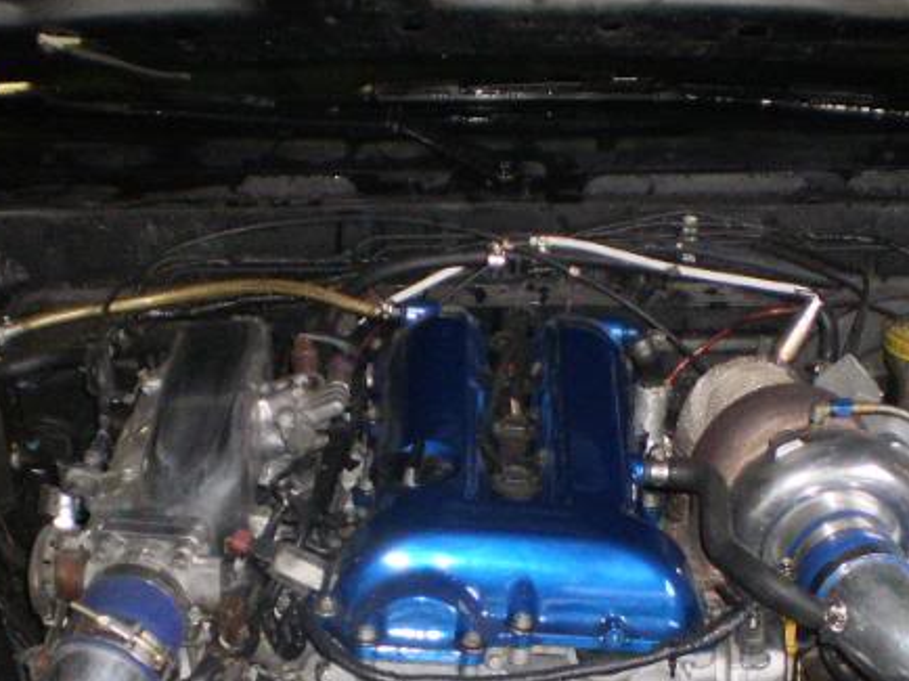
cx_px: 542
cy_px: 597
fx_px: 2231
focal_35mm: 85
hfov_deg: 23.0
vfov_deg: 17.1
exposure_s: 1/30
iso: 200
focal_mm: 6.3
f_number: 3.1
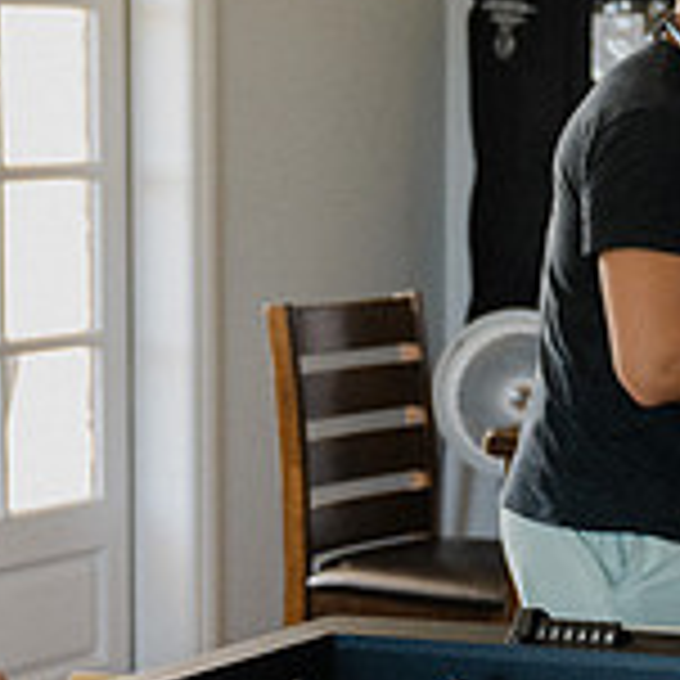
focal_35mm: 144
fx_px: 3200
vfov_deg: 12.1
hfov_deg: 12.1
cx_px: 369
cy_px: 480
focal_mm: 44
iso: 800
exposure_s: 1/250
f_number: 2.8
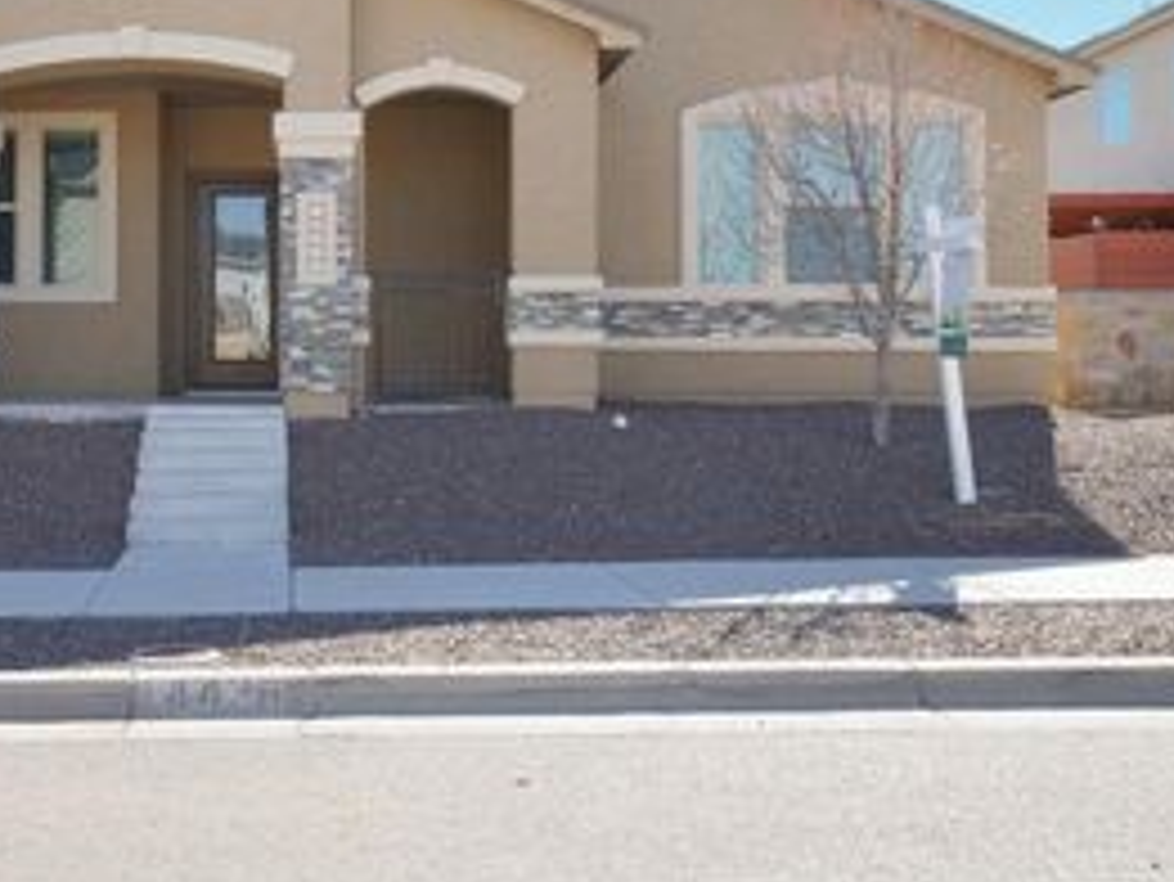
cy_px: 340
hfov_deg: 39.6
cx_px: 238
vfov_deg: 31.4
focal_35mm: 46
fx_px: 1561
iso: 200
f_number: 7.1
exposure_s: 1/640
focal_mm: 12
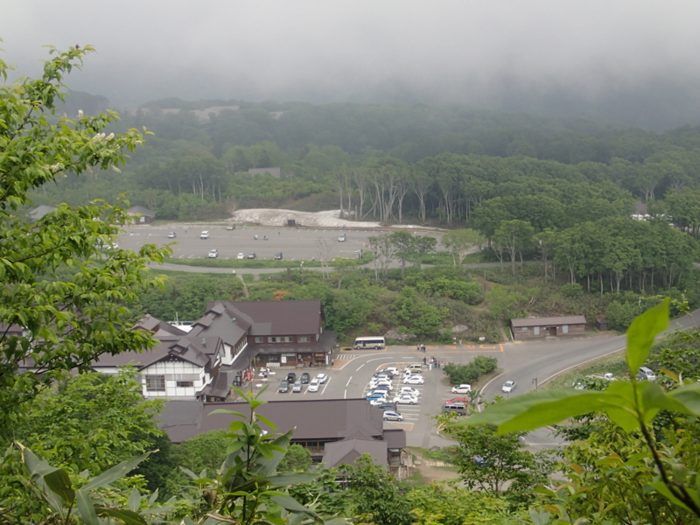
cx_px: 350
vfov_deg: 25.7
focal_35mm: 57
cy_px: 262
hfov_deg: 33.8
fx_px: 1153
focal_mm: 10.29
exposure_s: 1/160
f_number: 5
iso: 100
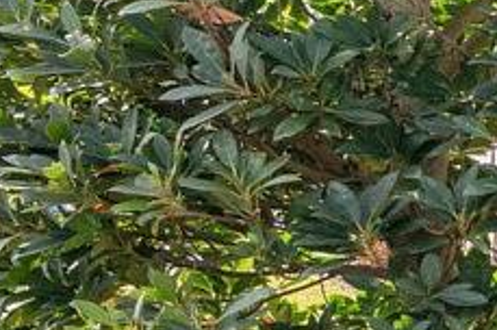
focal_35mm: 112
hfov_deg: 10.2
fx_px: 1544
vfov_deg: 12.2
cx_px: 1645
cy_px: 86
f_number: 10
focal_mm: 16
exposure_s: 1/250
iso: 100
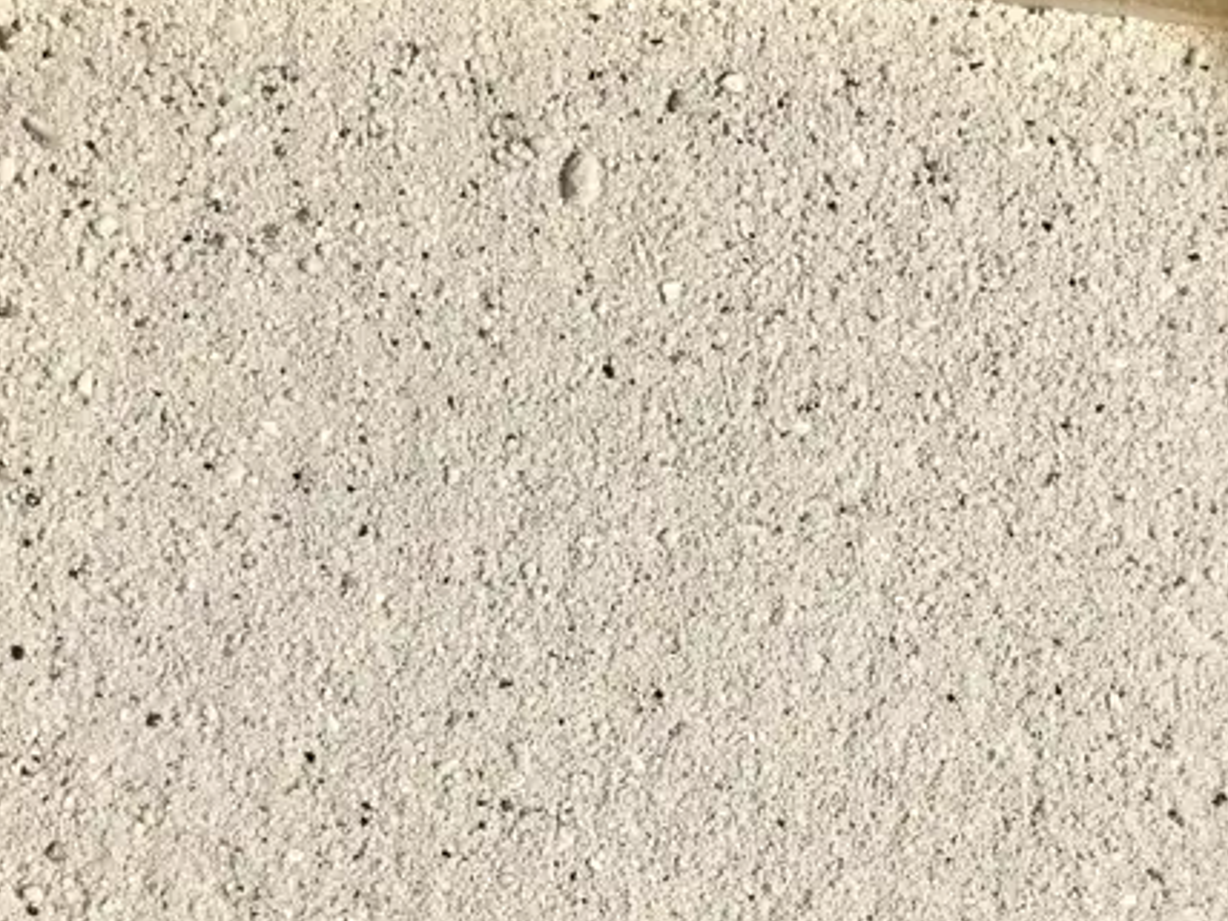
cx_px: 666
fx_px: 2377
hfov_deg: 29.0
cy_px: 697
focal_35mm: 67
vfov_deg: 21.7
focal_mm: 3.99
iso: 40
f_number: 1.8
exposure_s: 1/20
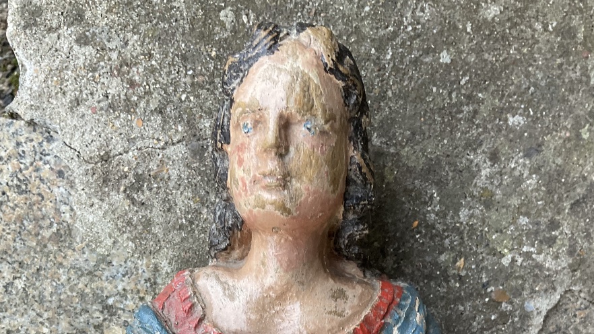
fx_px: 677
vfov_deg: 25.4
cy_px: 382
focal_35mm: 43
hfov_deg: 47.4
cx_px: 292
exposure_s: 1/60
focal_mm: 3
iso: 40
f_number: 1.8
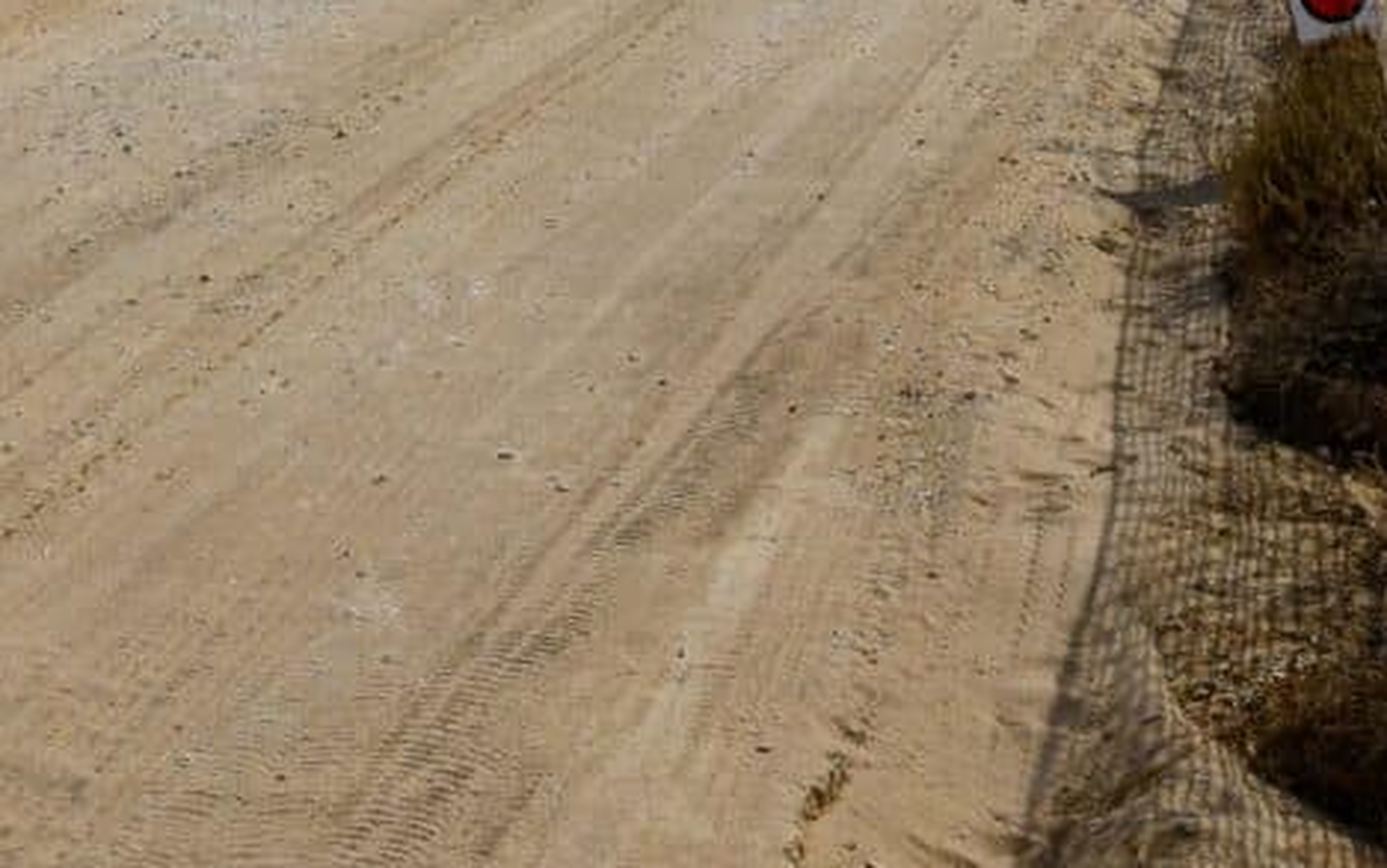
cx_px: 830
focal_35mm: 107
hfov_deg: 19.4
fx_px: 4047
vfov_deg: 11.7
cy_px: -428
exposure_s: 1/250
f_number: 9
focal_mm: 24
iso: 64
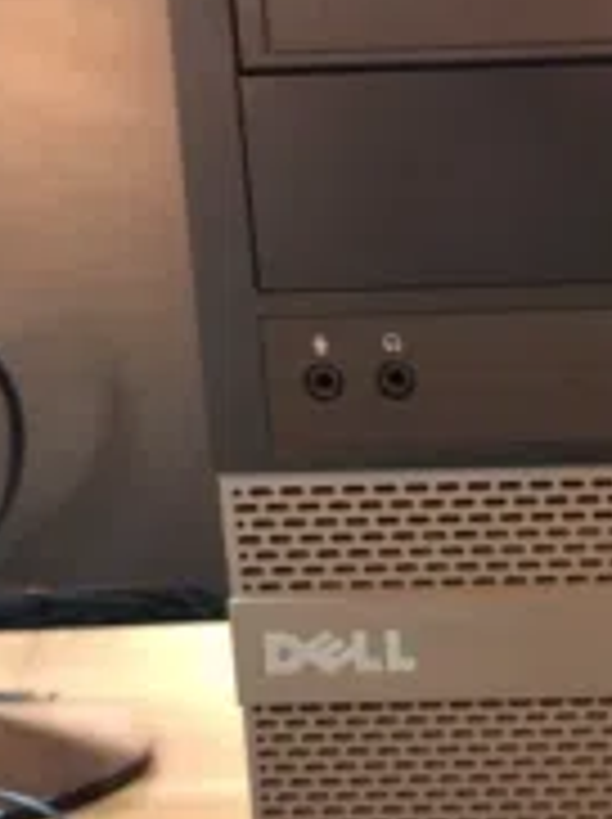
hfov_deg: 25.1
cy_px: 504
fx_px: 1300
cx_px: 626
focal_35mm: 55
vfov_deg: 34.8
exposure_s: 1/33.3
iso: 1406
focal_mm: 4.71
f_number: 1.7
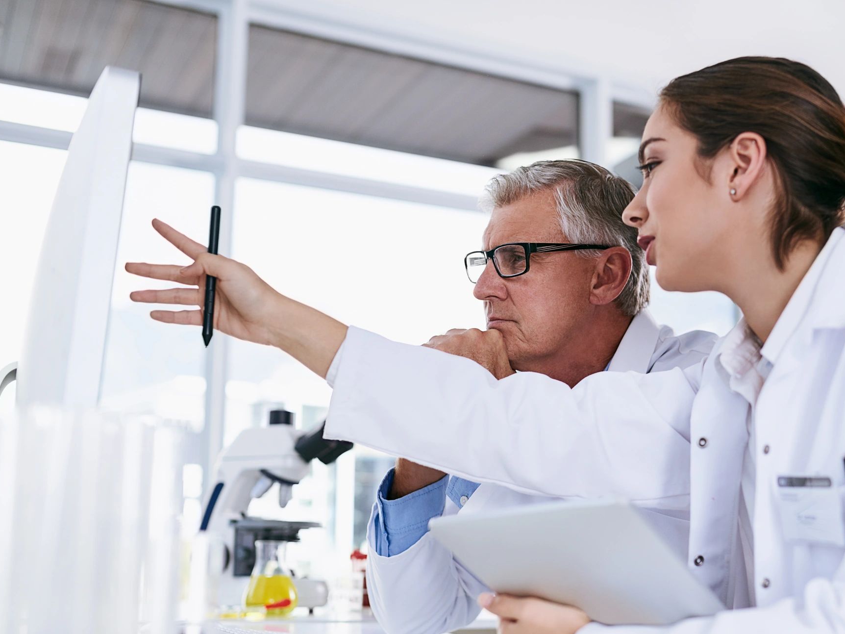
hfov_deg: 37.7
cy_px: 395
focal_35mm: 50
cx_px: 576
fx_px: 1221
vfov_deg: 29.0
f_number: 2.2
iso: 200
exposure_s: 1/400
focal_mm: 35
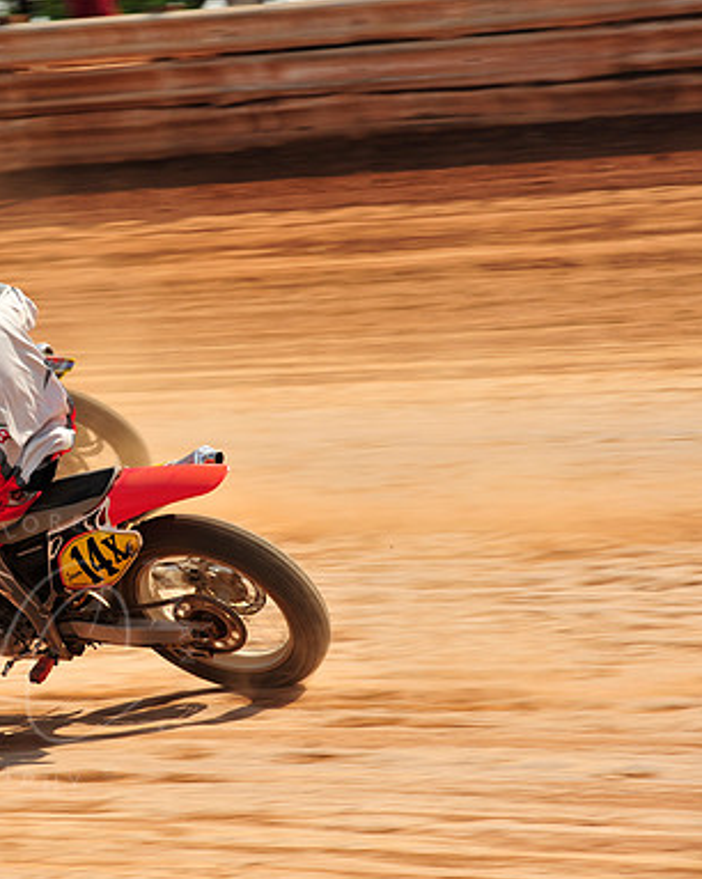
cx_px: 55
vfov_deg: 9.4
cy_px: 441
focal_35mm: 206
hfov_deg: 7.5
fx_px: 5354
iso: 200
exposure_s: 1/320
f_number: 10
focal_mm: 145
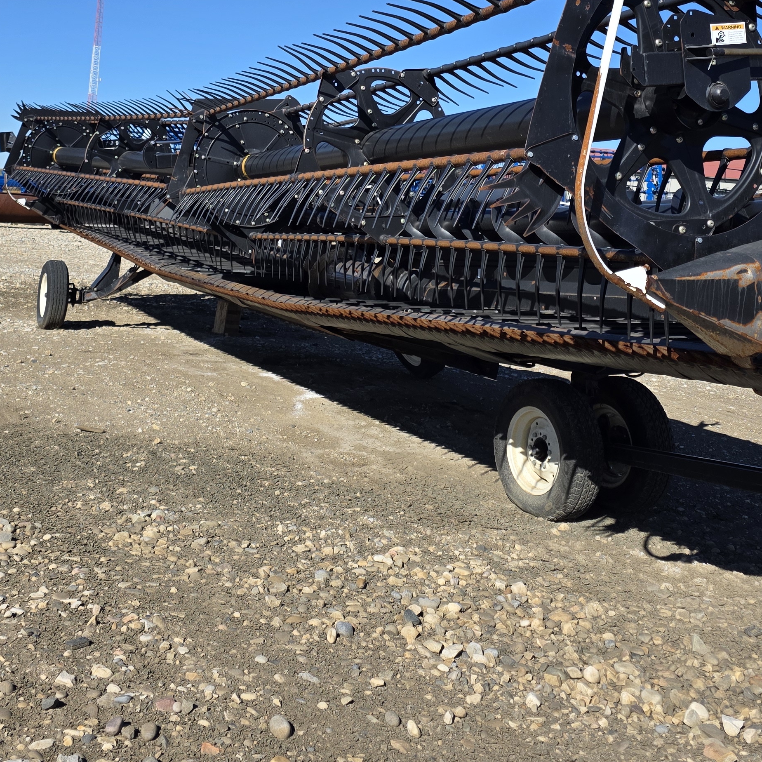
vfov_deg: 37.0
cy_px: 151
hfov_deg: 38.3
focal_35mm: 44
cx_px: 351
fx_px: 1096
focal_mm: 6.3
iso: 80
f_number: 1.7
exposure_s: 1/7061
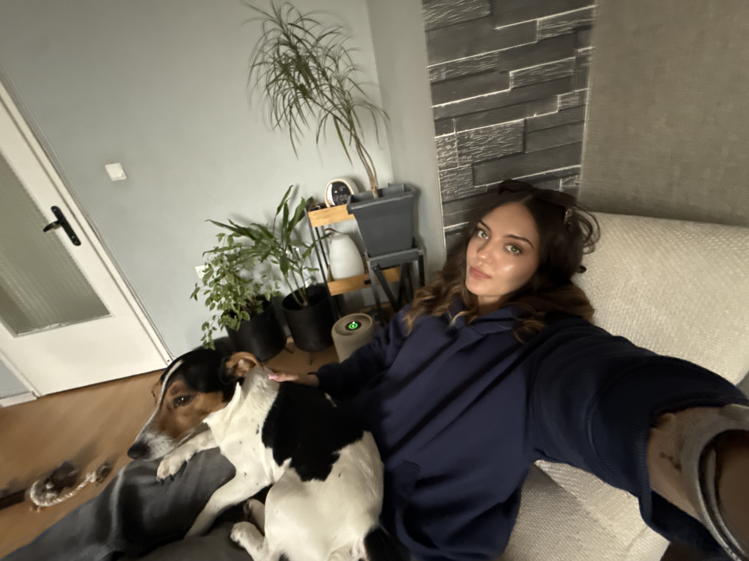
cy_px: 280
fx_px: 303
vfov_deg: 85.7
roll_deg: +13.5
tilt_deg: -22.8
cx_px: 374
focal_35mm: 14
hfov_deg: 102.1
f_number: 2.2
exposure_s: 1/58
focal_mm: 2.22
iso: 1250
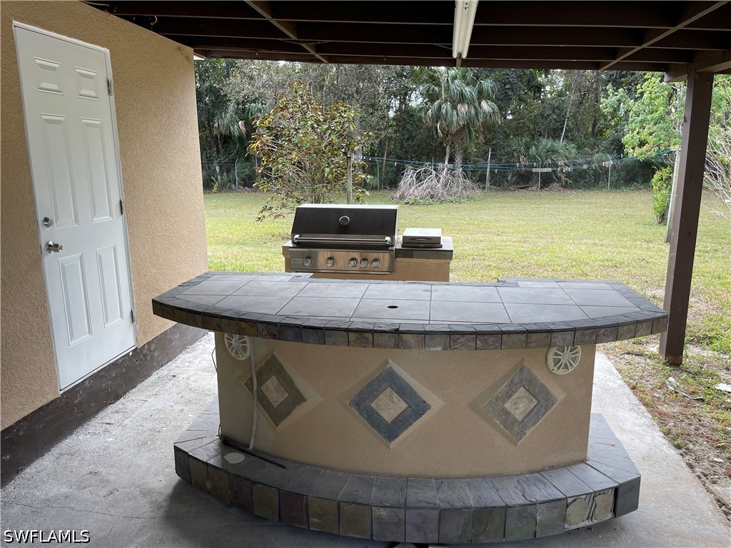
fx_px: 549
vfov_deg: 53.1
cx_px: 366
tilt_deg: -12.6
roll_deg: +0.6
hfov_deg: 67.3
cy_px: 274
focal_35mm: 26
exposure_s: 1/438
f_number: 1.6
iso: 32
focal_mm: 5.1
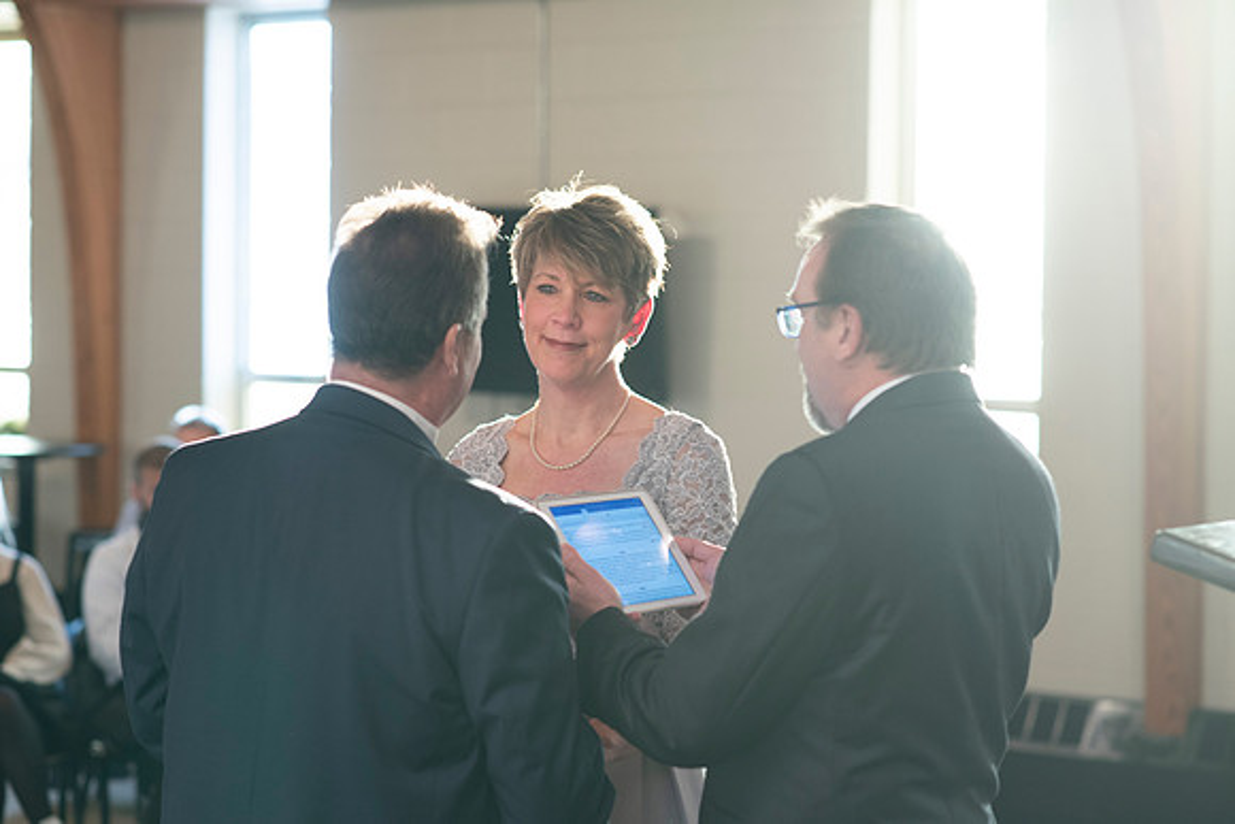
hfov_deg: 23.9
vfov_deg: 16.1
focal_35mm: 85
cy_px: 412
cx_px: 618
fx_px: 2917
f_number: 2.8
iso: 500
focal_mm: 85
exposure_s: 1/100
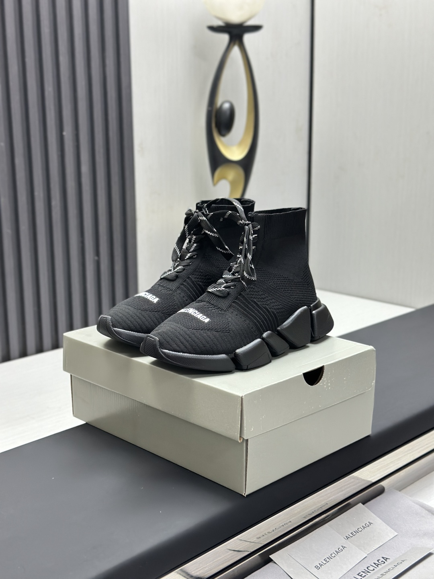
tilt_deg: -13.1
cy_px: 290
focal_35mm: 48
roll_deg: +1.3
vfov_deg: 39.7
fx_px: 802
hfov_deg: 30.3
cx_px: 217
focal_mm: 6.86
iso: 200
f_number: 1.78
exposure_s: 1/60
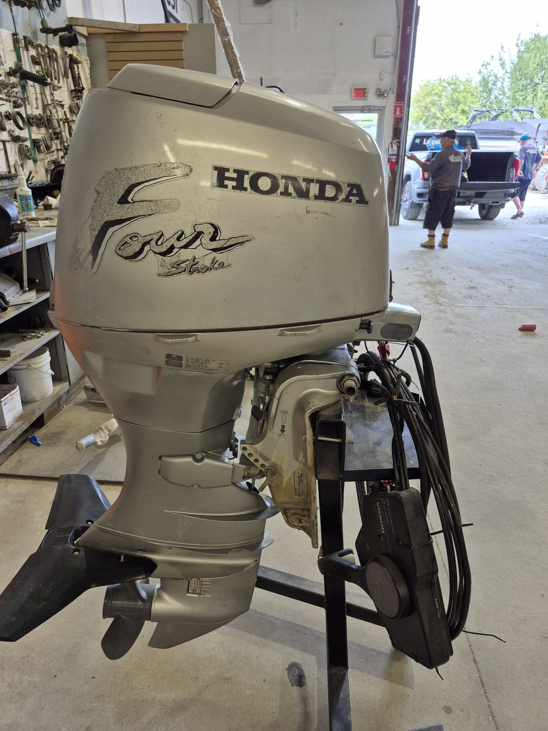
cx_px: 274
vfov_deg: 73.9
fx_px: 485
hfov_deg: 58.9
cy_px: 366
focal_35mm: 23
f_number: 1.8
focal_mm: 5.4
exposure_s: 1/120
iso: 64
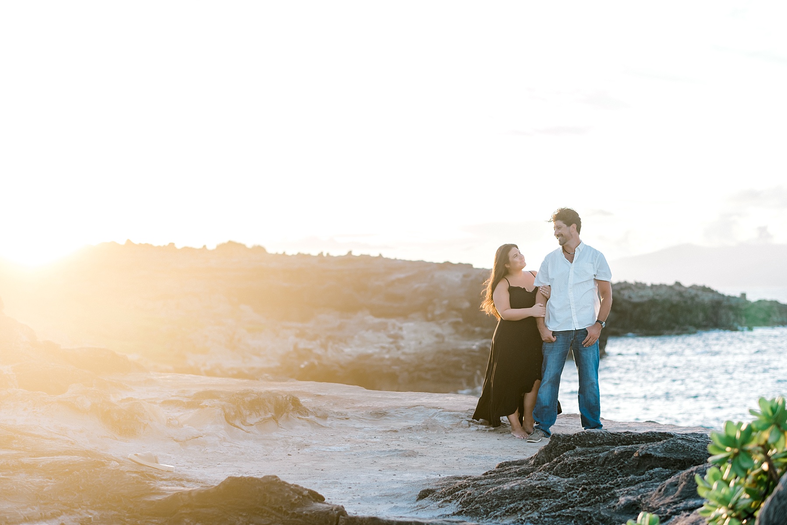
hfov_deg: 34.5
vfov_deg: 23.4
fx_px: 1268
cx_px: 394
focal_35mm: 58
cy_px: 262
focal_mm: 58
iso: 200
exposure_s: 1/800
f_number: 2.2
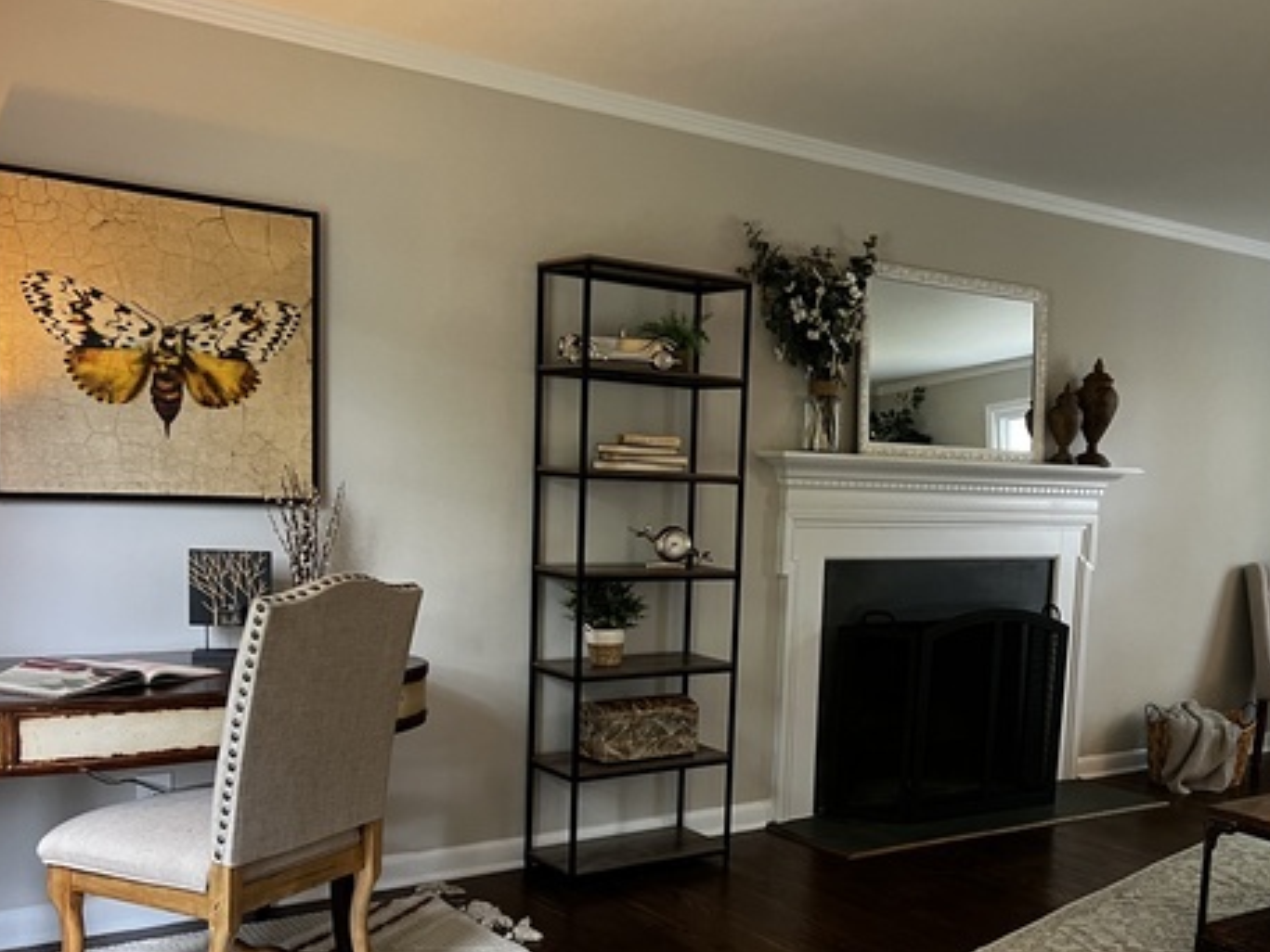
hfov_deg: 48.4
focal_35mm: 38
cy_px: 626
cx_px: 815
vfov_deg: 37.4
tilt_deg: -5.0
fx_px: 1394
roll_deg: -3.5
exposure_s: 1/60
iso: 200
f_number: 1.5
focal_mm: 5.7
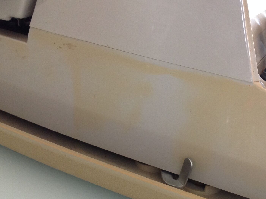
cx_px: 165
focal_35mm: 50
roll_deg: -6.9
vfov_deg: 28.9
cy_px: 126
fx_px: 384
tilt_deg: -29.4
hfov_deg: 38.0
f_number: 2.4
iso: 160
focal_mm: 4.28
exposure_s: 1/15
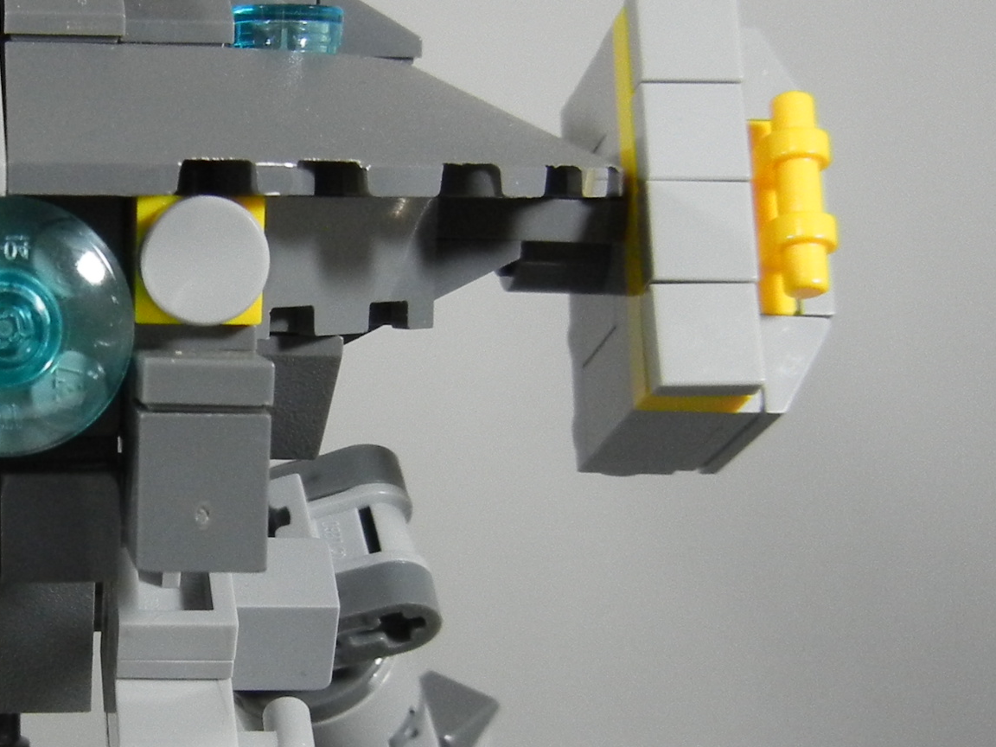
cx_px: 1
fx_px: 2446
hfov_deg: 22.2
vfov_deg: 17.3
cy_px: 553
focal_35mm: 85
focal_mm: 5.4
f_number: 3.5
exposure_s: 1/58.4
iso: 400
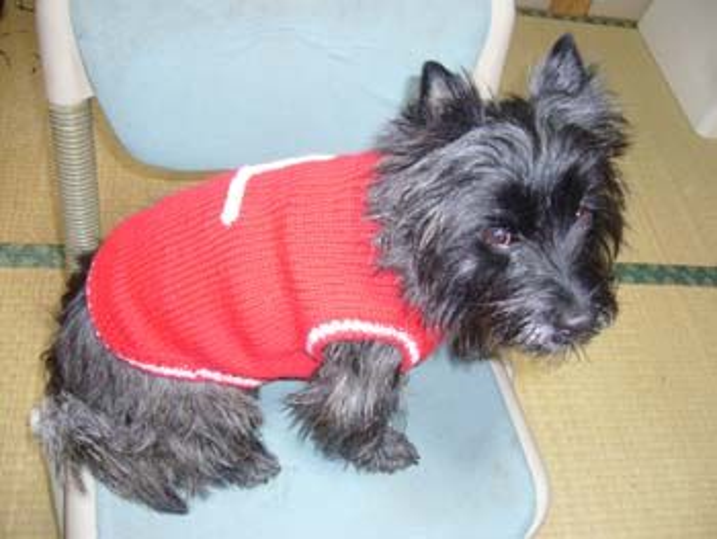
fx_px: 725
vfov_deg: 40.7
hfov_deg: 52.6
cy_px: 270
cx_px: 358
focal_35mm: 35
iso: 80
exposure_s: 1/8
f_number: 2.8
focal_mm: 5.8
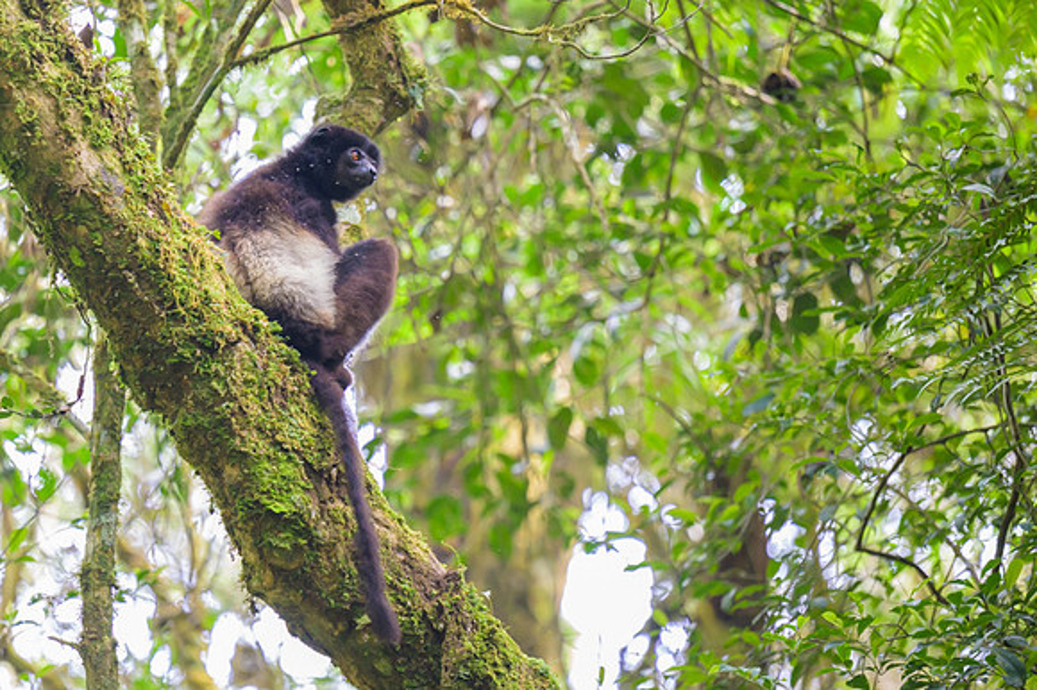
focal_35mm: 184
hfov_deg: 11.2
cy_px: 317
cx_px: 379
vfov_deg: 7.5
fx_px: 5297
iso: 2500
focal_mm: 145
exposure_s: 1/500
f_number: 2.8
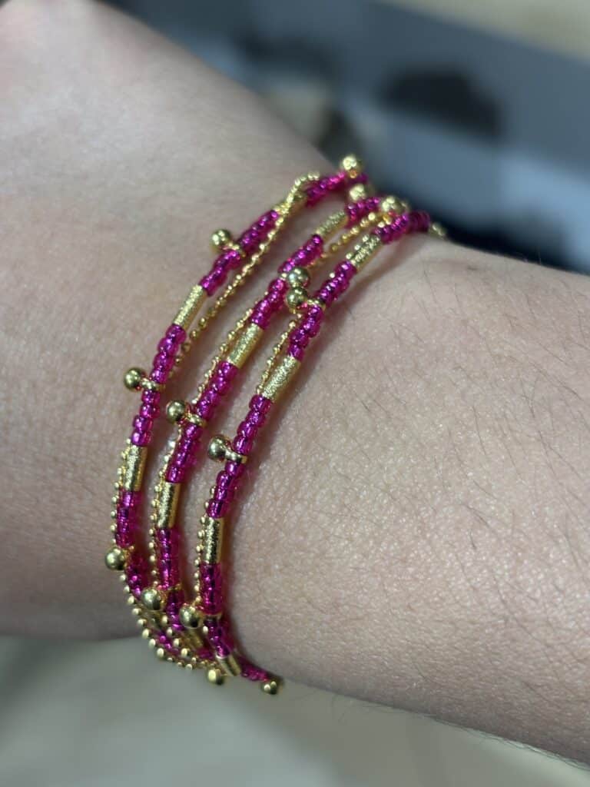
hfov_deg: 28.0
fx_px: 1182
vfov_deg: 36.8
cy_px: 394
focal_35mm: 52
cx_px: 295
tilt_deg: -51.4
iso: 32
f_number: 1.6
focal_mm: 5.96
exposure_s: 1/50
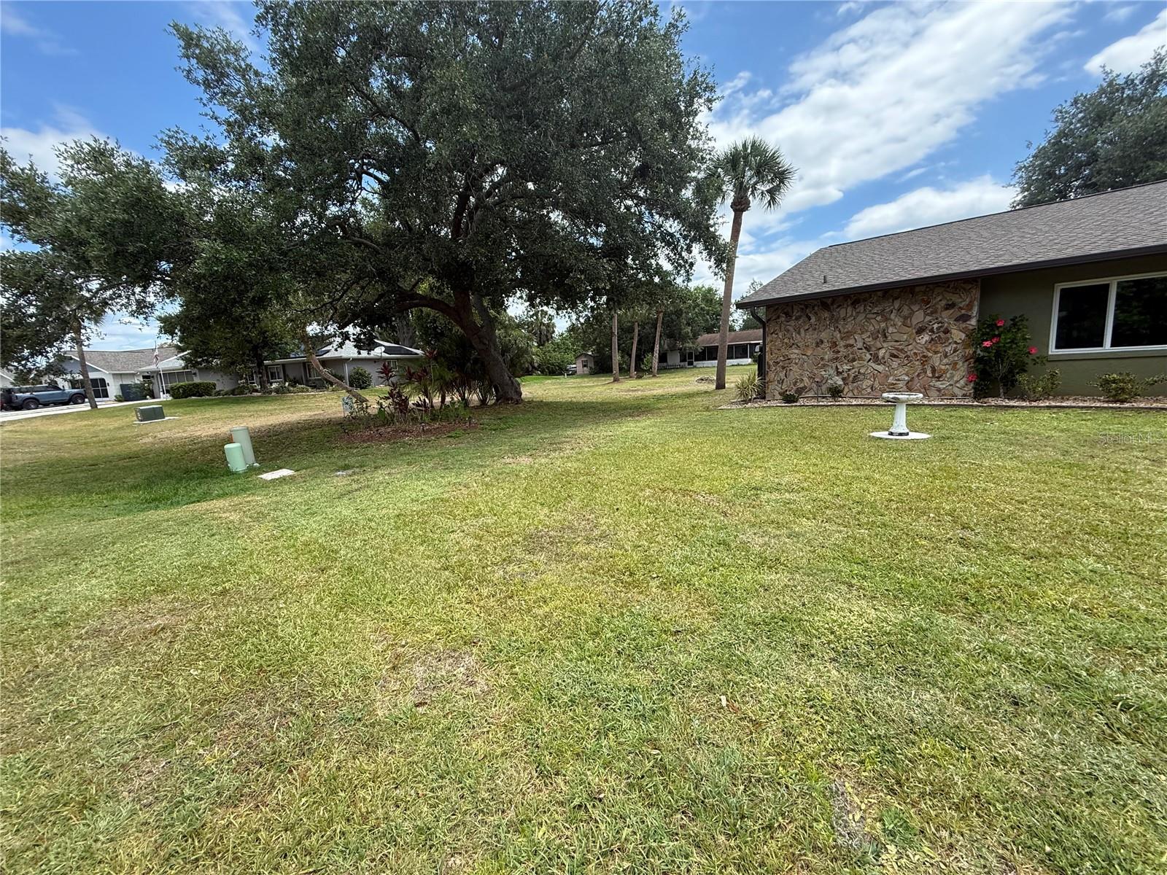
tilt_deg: -7.9
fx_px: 472
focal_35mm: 14
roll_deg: +2.6
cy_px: 438
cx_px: 584
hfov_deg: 102.1
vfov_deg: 85.7
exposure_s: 1/1068
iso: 64
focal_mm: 2.22
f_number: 2.2
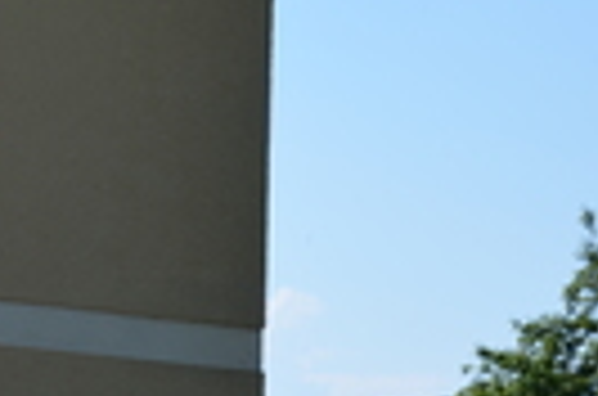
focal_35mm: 193
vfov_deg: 7.0
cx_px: -405
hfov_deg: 10.2
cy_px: 428
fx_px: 3198
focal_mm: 38
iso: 125
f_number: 8
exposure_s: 1/250
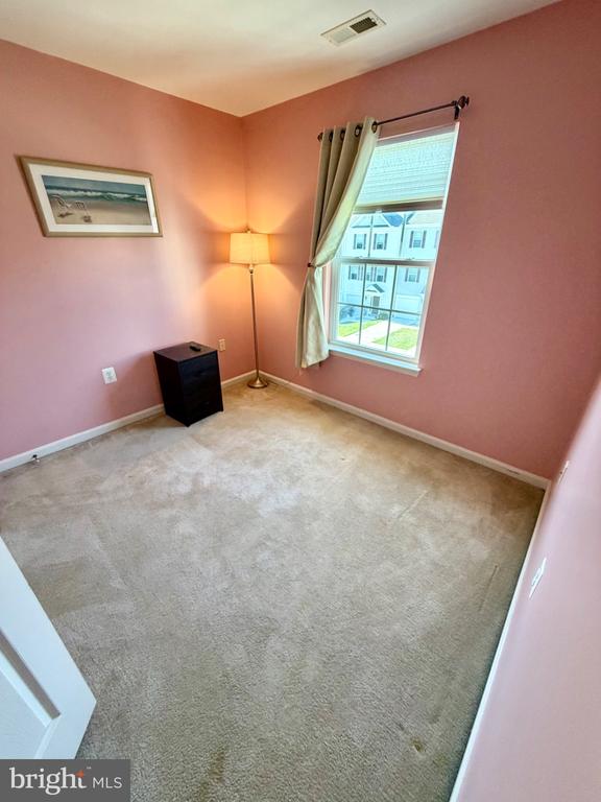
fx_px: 324
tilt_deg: -26.2
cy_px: 401
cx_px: 300
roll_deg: -0.6
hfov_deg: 85.7
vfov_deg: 102.1
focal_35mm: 14
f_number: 2.2
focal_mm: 2.22
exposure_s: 1/120
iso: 250
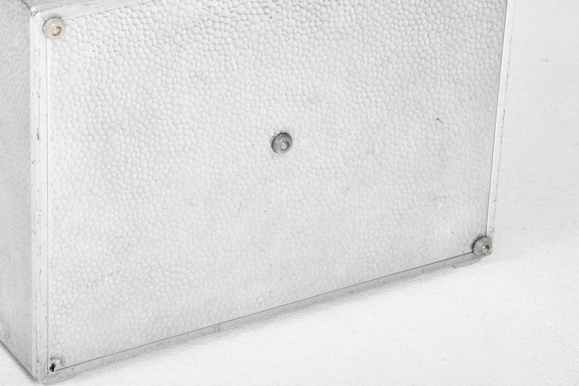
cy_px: 136
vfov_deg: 7.3
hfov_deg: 11.0
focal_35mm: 187
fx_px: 3007
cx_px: 192
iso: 2500
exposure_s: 1/250
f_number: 14
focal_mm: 120
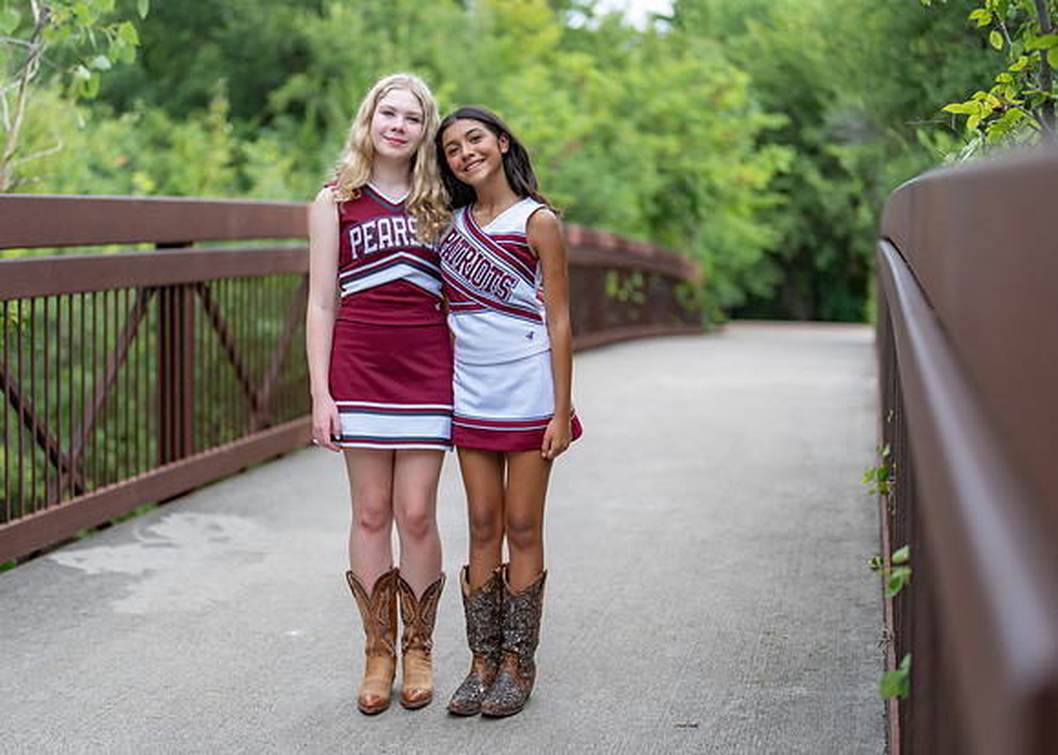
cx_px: 467
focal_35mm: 55
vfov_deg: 25.7
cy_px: 391
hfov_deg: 35.4
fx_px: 1657
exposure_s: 1/1250
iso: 100
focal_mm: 50
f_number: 1.2
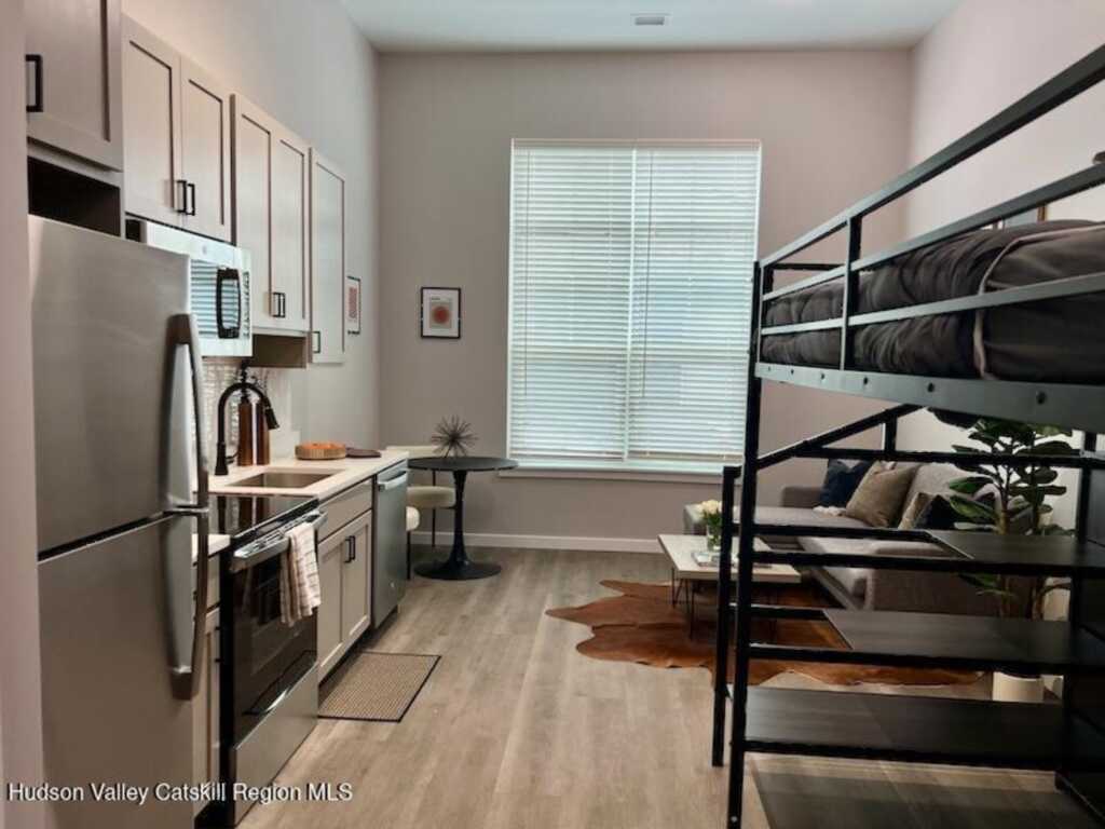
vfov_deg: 53.1
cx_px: 552
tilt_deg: -3.5
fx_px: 830
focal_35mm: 26
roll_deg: +1.4
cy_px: 414
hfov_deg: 67.3
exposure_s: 1/120
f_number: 1.5
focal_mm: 5.7
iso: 64
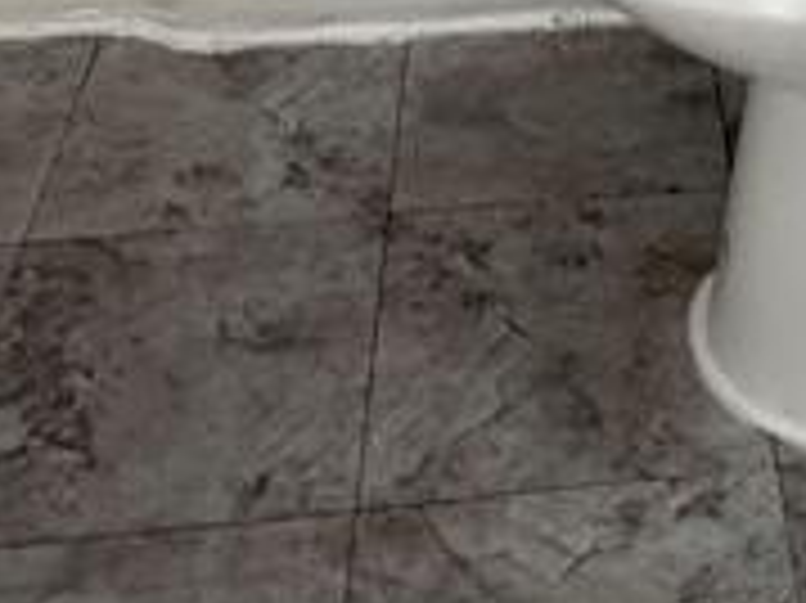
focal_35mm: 80
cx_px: 820
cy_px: -778
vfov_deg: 13.9
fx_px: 1861
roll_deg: -1.2
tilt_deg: -9.3
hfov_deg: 23.3
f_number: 2.2
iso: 500
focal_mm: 2.22
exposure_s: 1/60
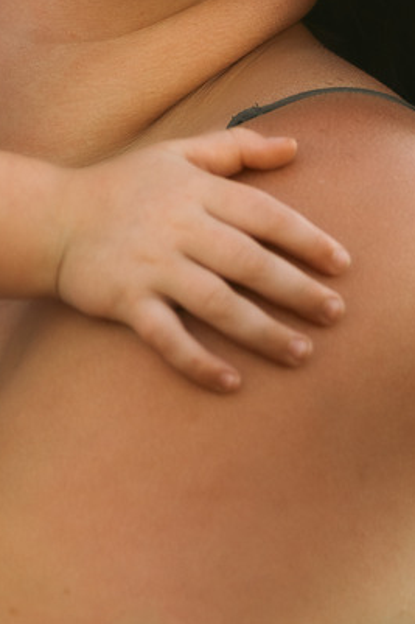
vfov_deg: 2.5
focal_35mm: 808
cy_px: -429
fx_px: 13983
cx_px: -11
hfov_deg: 1.7
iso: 100
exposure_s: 1/500
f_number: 2.8
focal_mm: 135
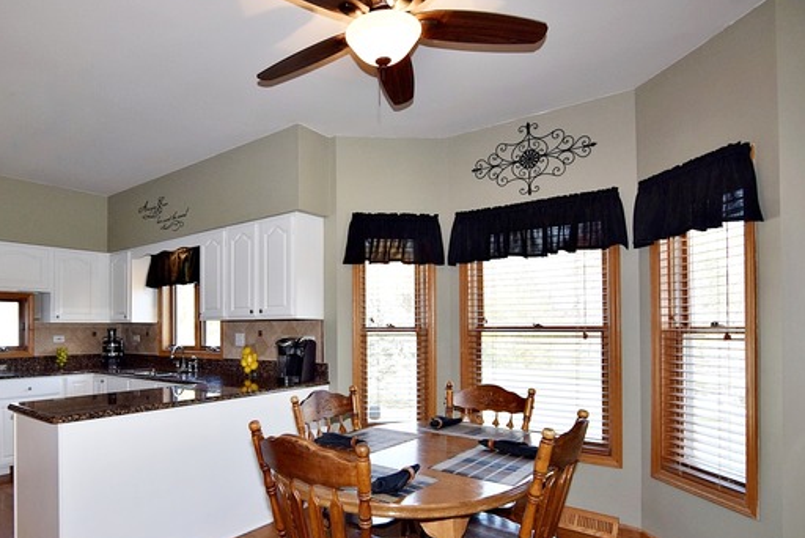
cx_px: 321
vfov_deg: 60.0
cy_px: 319
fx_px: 461
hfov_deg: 81.2
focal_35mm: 21
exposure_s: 1/125
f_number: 5.6
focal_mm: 11
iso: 640
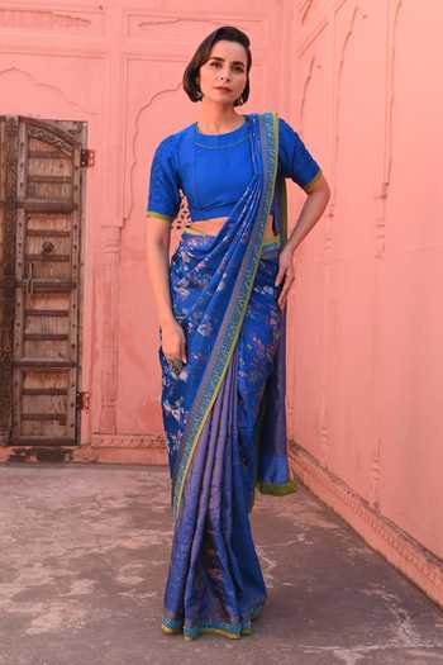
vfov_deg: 42.7
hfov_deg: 29.2
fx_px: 849
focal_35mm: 46
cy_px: 332
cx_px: 222
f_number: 5.6
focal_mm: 46
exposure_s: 1/500
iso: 500
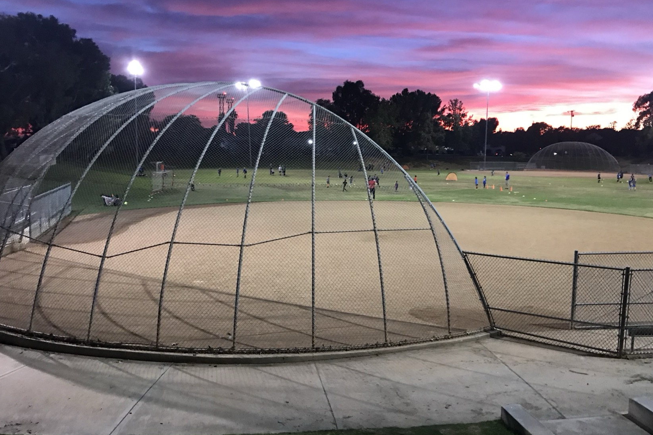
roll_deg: -2.0
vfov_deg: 41.1
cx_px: 345
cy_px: 217
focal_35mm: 32
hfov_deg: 58.7
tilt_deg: -7.2
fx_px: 580
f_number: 1.8
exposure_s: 1/15
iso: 100
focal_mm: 3.99
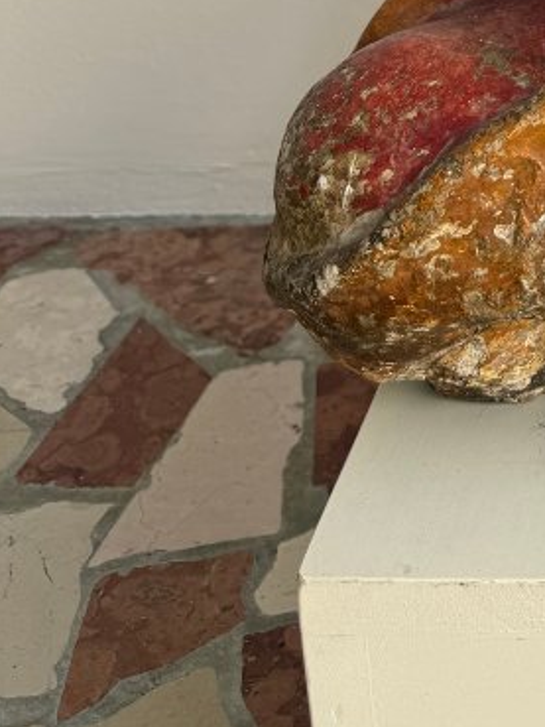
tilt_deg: -14.1
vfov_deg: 21.3
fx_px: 1636
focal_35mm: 78
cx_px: 879
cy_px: -345
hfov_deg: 16.7
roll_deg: +0.2
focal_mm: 6.76
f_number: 1.78
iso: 64
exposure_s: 1/176
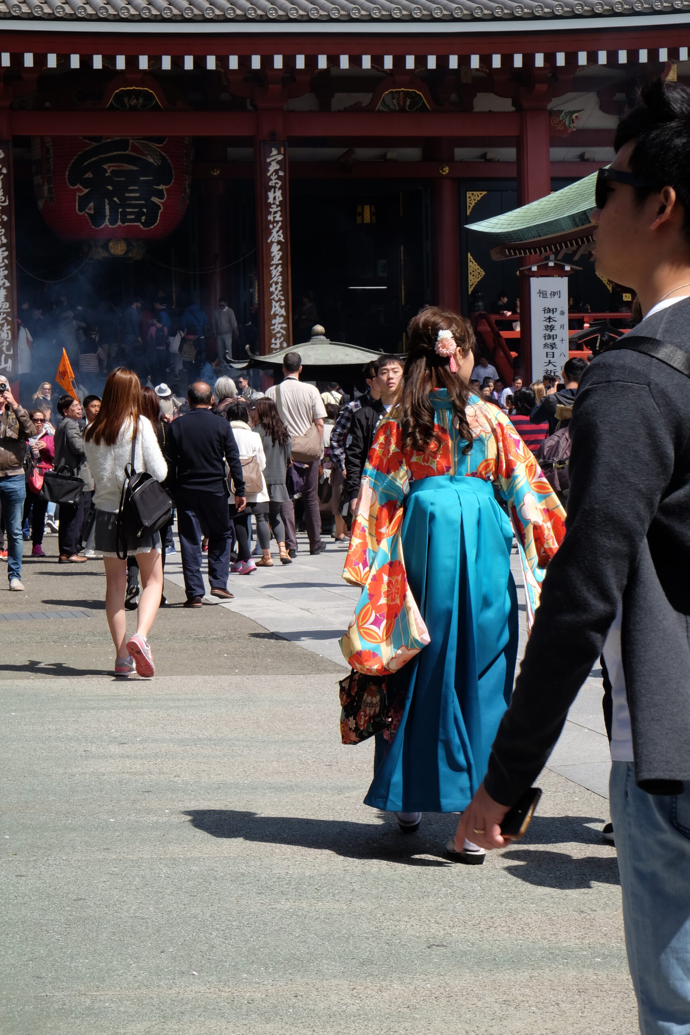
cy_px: 518
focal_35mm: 83
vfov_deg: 24.5
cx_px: 345
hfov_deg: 16.5
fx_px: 2386
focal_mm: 55
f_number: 16
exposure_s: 1/180
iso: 400
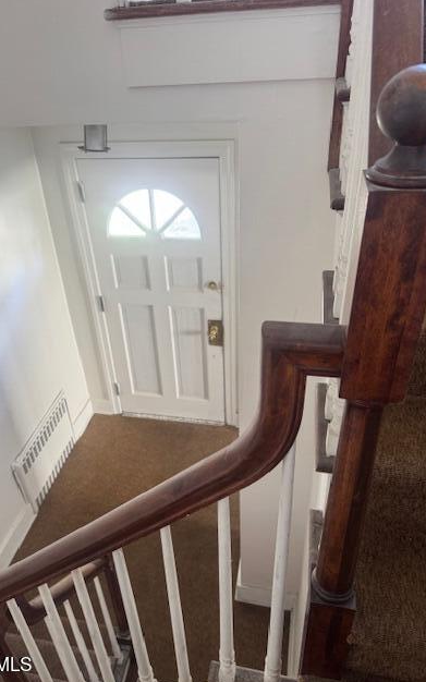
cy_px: 346
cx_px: 191
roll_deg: +5.3
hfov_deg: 47.5
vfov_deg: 70.4
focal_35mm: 26
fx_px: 483
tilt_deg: -33.7
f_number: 1.78
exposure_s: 1/63
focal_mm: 6.76
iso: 200
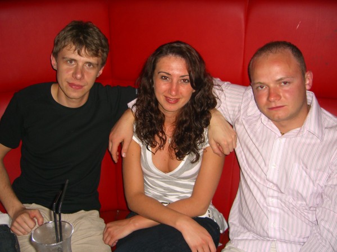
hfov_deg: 49.0
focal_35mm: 38
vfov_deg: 37.7
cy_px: 126
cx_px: 168
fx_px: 370
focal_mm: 7.9
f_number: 2.8
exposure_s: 1/60
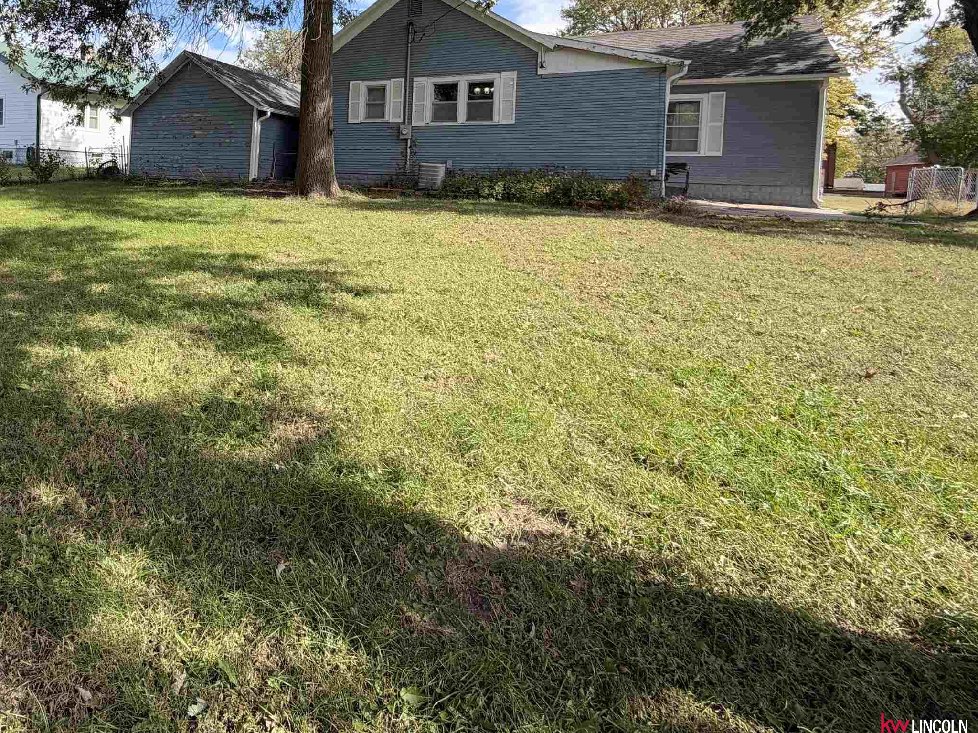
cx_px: 246
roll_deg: -1.3
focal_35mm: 21
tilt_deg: -1.8
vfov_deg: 60.3
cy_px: 192
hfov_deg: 73.5
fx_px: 593
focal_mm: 2.22
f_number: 2.2
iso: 50
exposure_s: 1/502
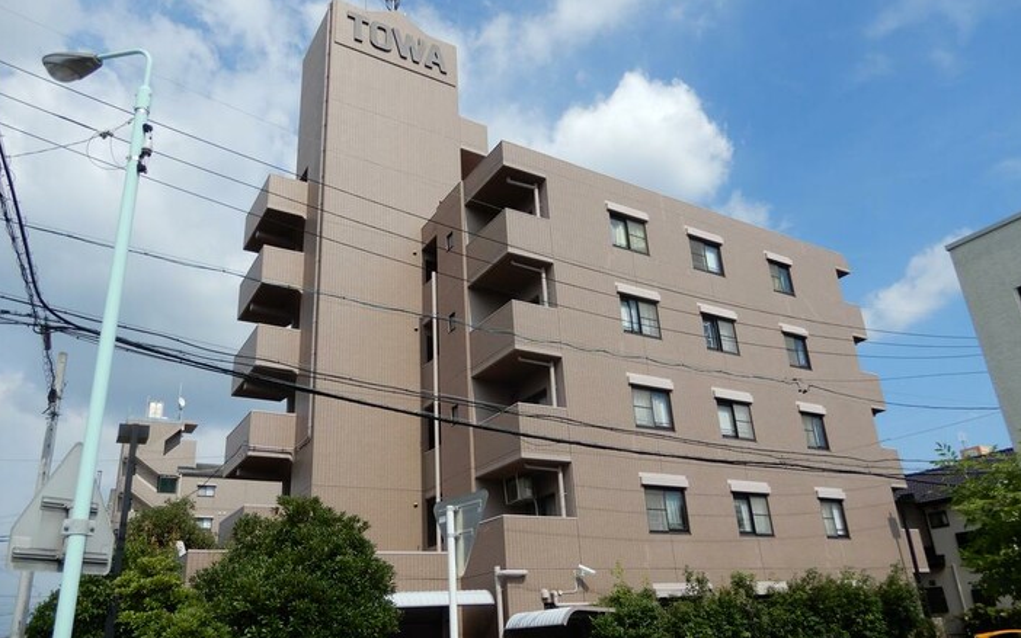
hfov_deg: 70.4
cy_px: 343
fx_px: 724
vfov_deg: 47.6
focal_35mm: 26
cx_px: 508
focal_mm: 4.3
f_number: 3.4
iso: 80
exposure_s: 1/1250
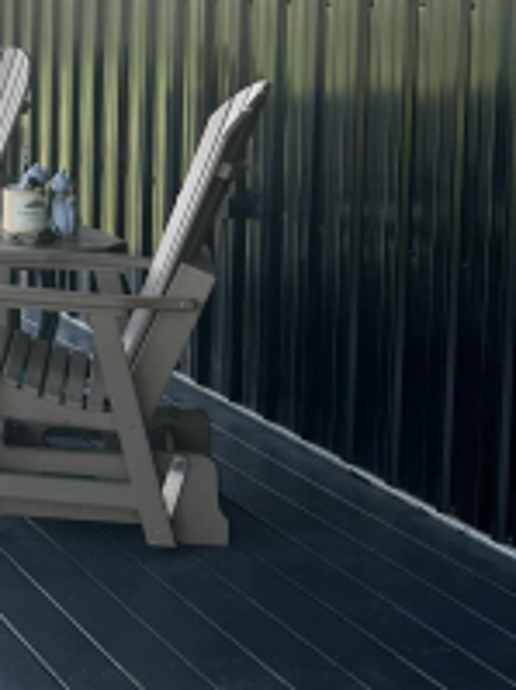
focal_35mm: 87
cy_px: 151
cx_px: -339
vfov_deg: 22.3
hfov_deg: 15.2
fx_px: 1731
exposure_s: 1/791
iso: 50
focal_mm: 5.7
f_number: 1.5
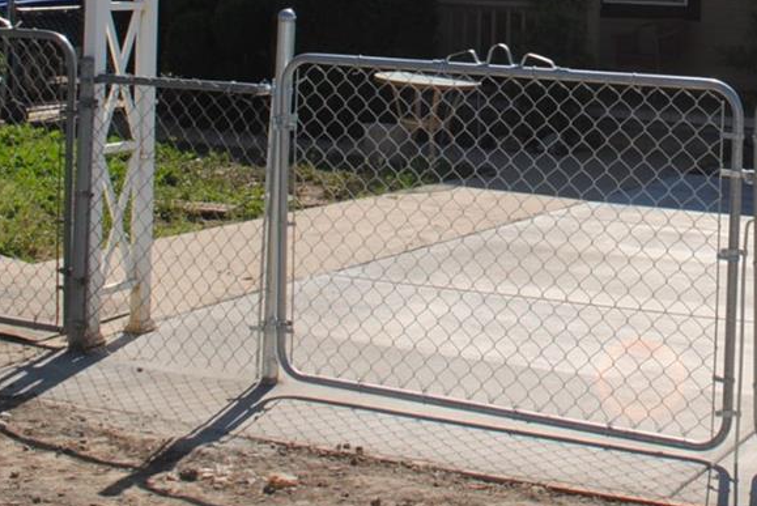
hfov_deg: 27.8
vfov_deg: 18.6
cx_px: 681
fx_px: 1473
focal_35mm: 70
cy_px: -86
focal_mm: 18
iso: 100
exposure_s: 1/200
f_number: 10
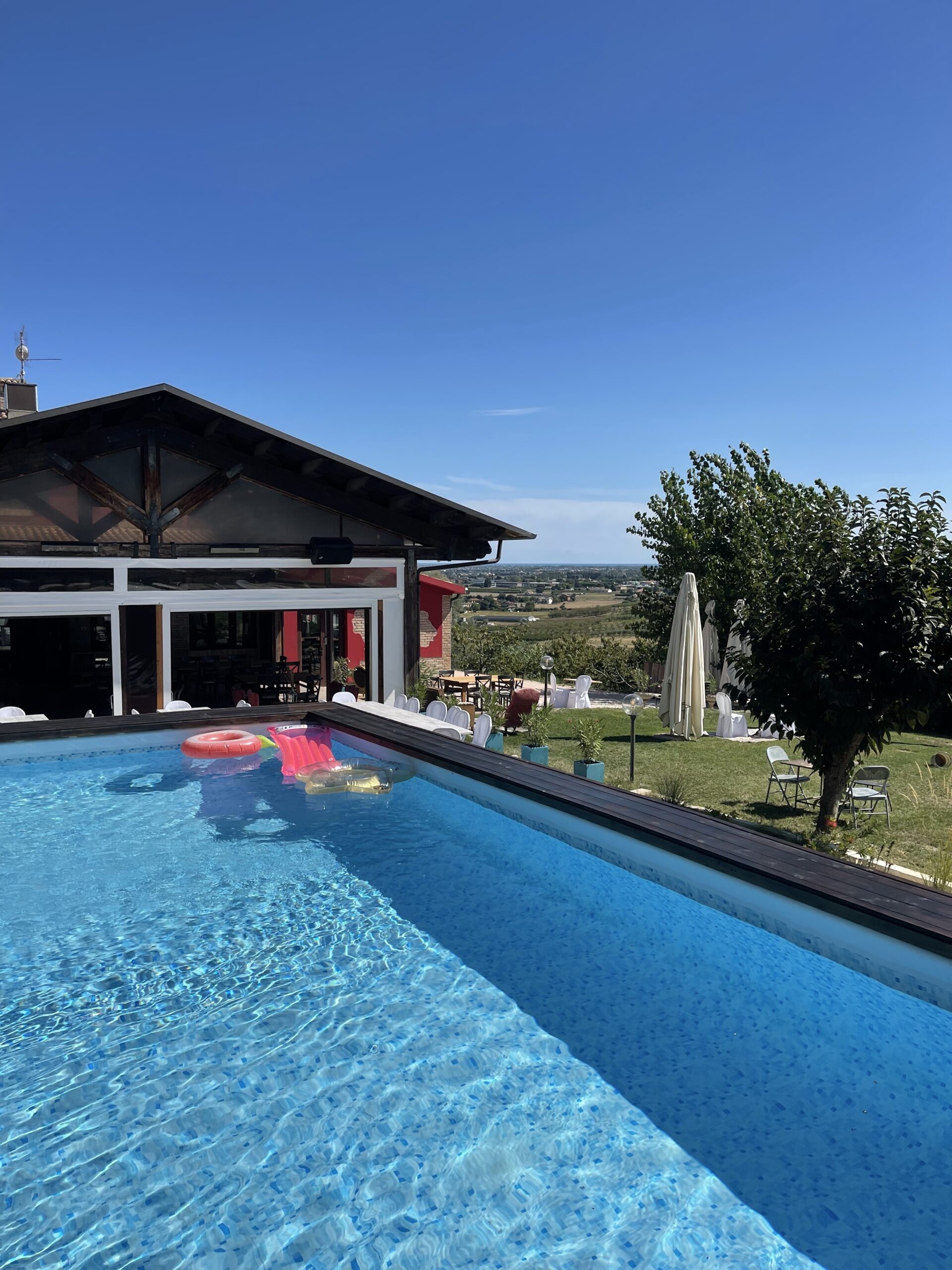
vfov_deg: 67.3
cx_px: 476
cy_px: 635
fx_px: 953
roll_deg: -1.2
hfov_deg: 53.1
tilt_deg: -5.4
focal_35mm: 26
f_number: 1.6
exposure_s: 1/5128
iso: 32
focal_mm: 5.1
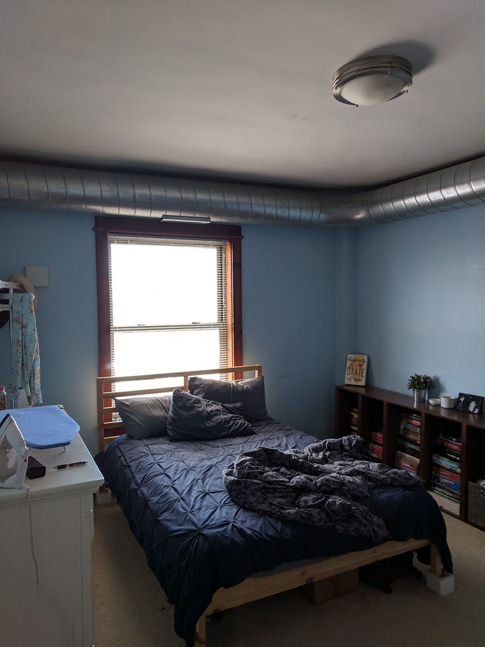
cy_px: 324
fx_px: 486
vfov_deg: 67.3
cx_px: 242
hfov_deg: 53.1
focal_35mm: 26
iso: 119
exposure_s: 1/156
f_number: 2
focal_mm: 4.67
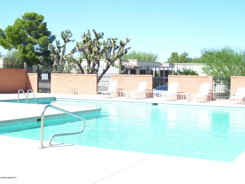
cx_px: 122
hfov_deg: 34.3
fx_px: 396
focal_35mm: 56
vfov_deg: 26.1
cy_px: 92
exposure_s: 1/500
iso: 80
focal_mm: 9.4
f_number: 3.4
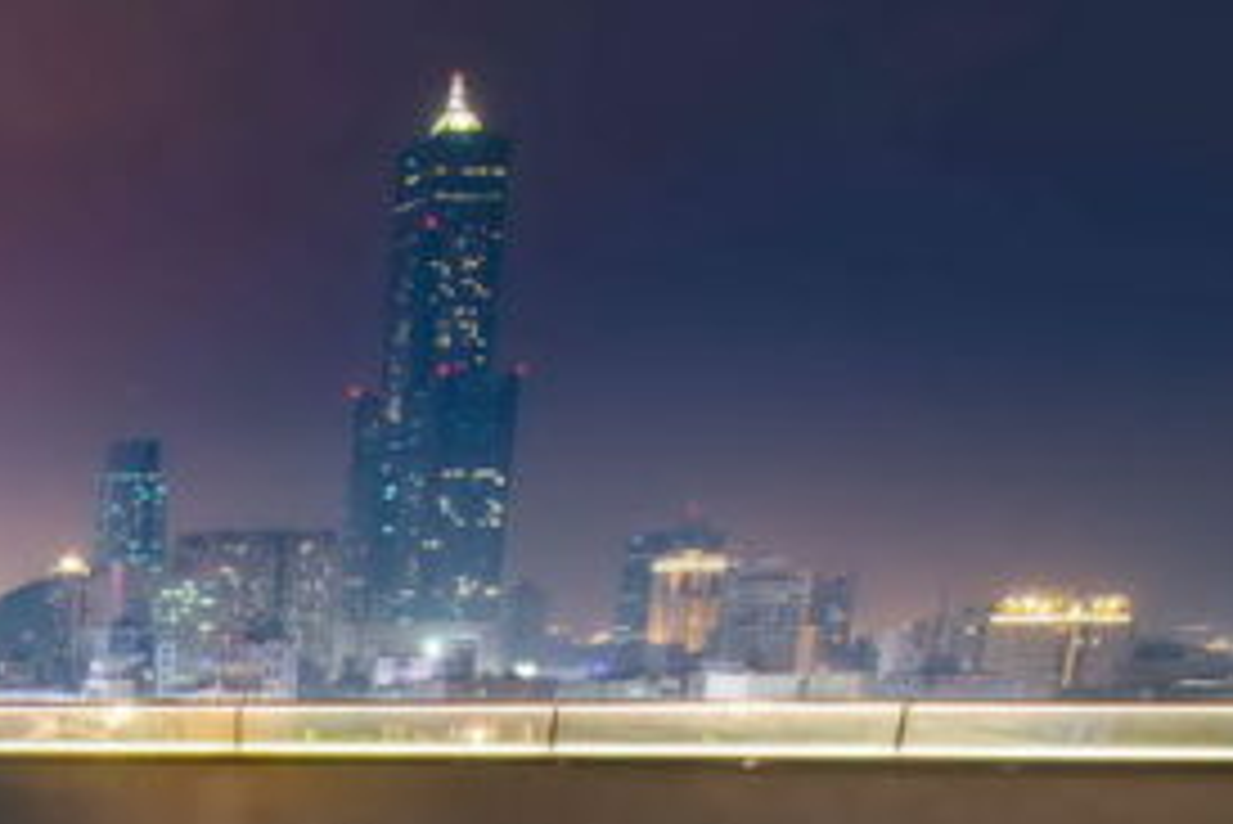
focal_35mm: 56
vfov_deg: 20.6
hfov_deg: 29.7
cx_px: -306
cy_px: 1247
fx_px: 1919
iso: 100
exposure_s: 20
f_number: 14
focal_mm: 15
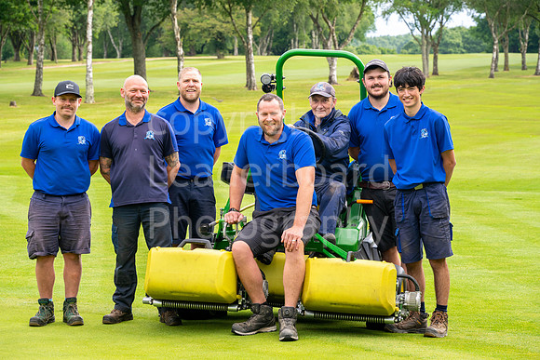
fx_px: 1800
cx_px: 270
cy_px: 180
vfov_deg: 11.4
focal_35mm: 120
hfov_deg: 17.1
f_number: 9
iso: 400
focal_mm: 120
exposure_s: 1/200
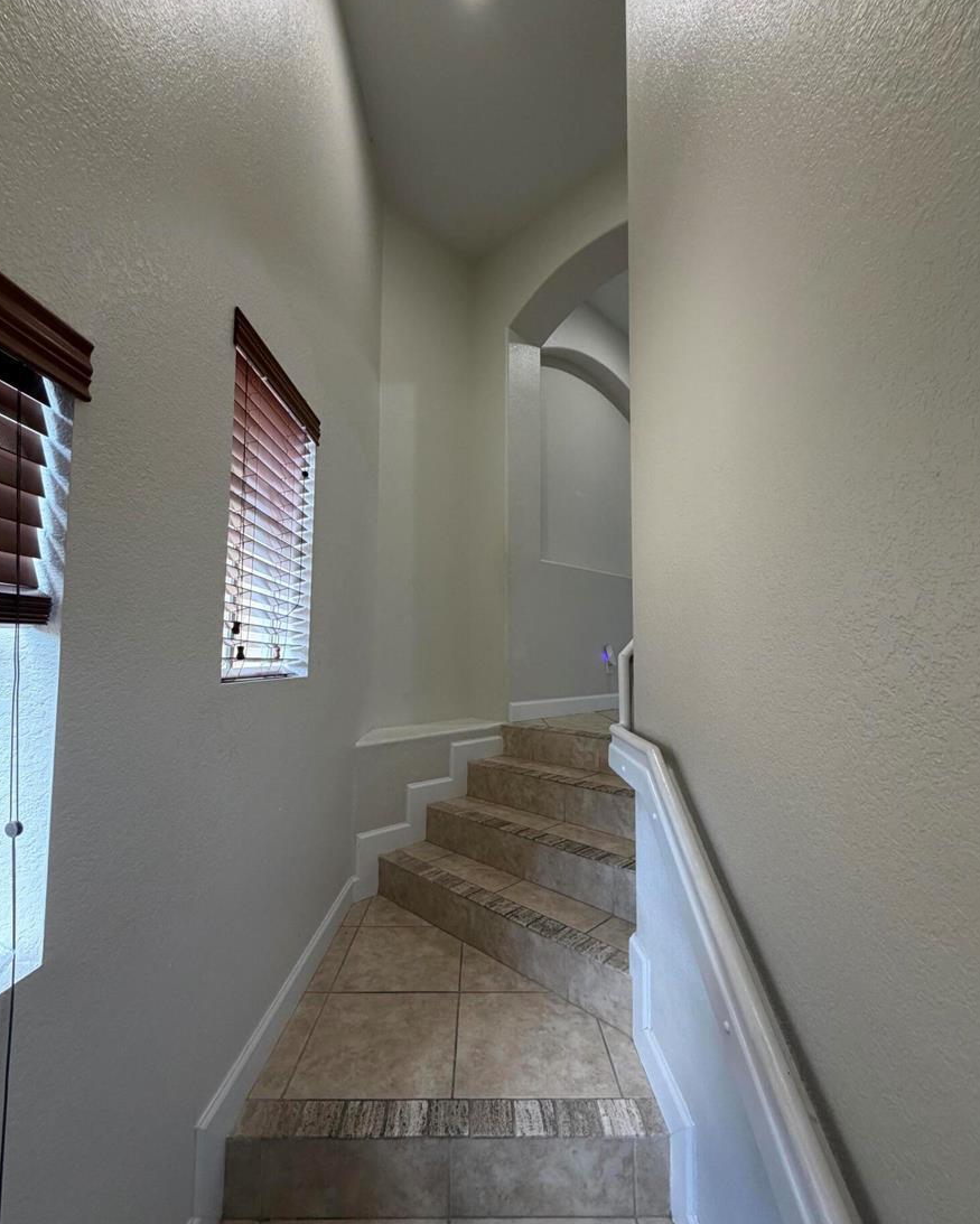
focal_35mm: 15
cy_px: 624
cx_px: 487
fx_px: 544
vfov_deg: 96.8
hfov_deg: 84.1
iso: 250
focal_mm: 2.22
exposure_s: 1/120
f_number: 2.2
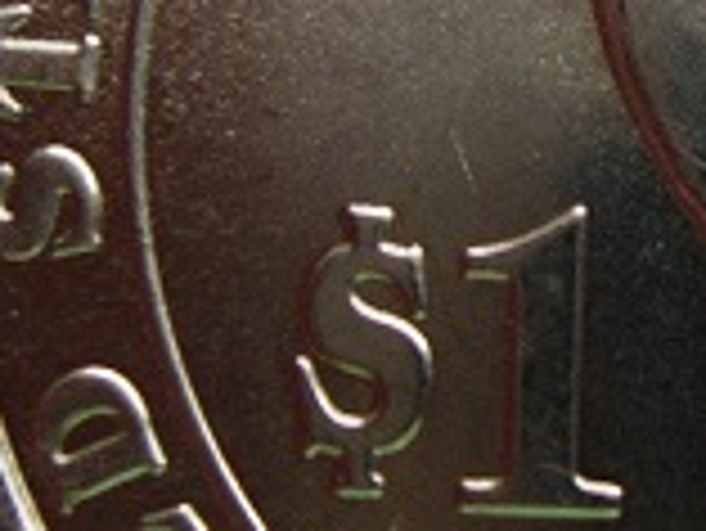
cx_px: 863
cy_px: 162
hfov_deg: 12.3
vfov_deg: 9.5
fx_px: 3204
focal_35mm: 157
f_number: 2.8
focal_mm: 7.8
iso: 109
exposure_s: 1/32
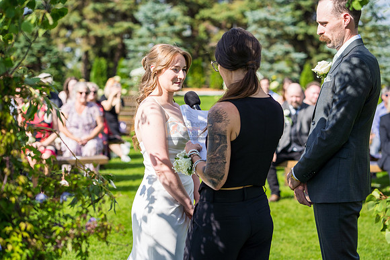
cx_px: 195
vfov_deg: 16.1
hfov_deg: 23.9
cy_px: 130
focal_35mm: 85
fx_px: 921
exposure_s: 1/1600
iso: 250
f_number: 3.5
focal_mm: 85
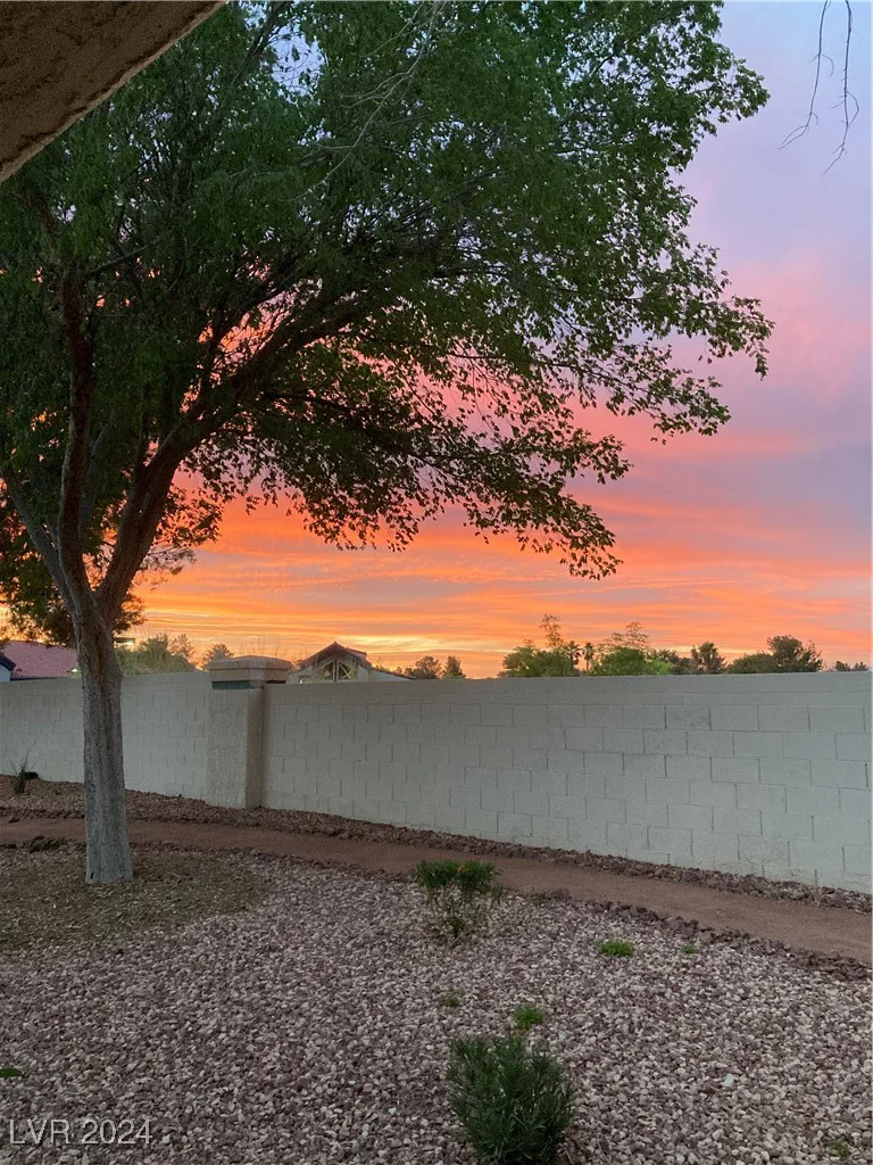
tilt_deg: +8.1
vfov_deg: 63.4
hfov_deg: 49.7
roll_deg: +0.3
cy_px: 582
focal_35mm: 28
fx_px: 942
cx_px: 436
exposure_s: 1/57
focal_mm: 3.99
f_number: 1.8
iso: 320
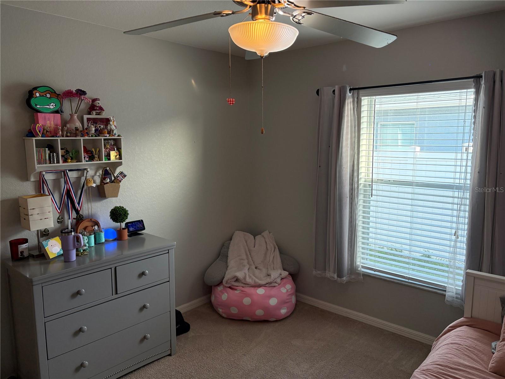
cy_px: 190
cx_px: 252
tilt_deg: -7.0
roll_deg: +0.4
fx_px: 379
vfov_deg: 53.1
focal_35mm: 26
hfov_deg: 67.3
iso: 125
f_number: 1.6
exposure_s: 1/120
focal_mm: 5.96
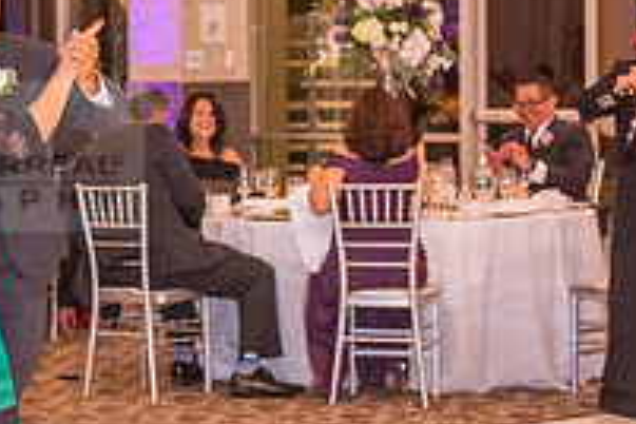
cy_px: 157
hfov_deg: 13.8
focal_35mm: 144
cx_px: -123
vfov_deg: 9.5
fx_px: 2544
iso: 1600
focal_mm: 50
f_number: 3.5
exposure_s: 1/250
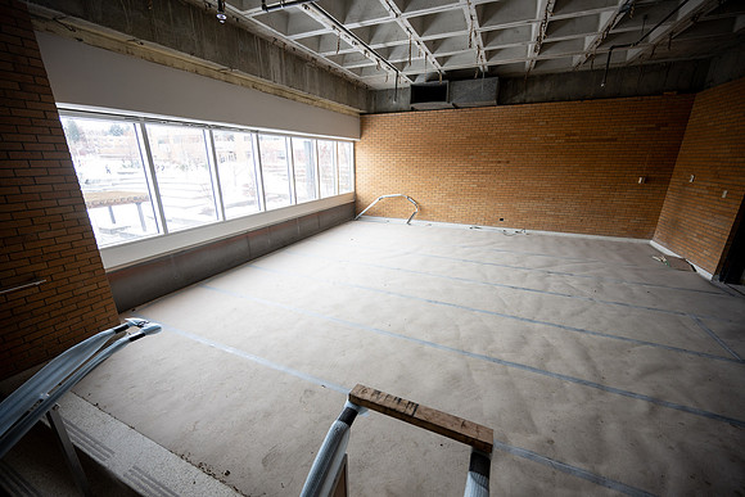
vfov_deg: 81.2
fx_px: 290
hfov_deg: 104.2
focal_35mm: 14
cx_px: 372
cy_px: 248
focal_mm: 14
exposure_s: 1/125
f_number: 4
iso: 160
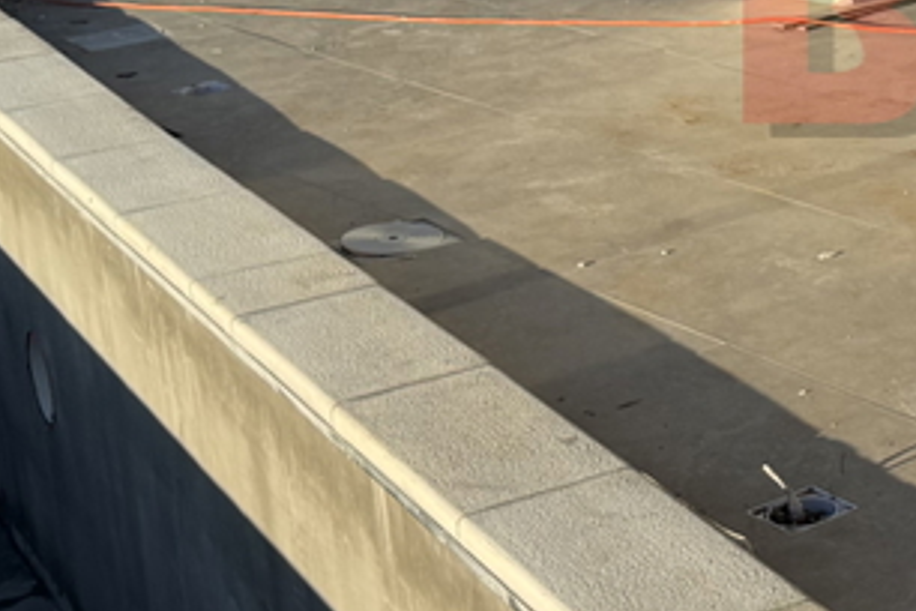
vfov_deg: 13.8
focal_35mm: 98
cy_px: 15
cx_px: 1018
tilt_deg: -13.0
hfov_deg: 19.9
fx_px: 2493
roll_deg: +4.5
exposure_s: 1/4950
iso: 80
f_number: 1.78
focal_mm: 6.76
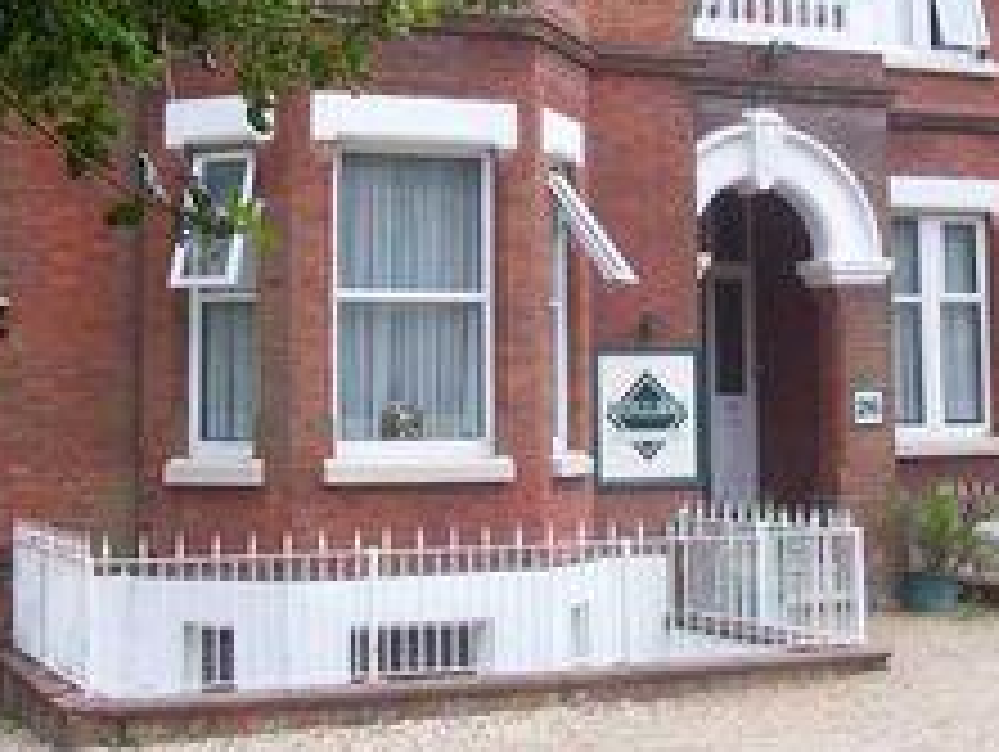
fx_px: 1820
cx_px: 562
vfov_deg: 23.0
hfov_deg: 30.7
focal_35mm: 63
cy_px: 140
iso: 80
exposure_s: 1/350
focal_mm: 6
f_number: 2.8
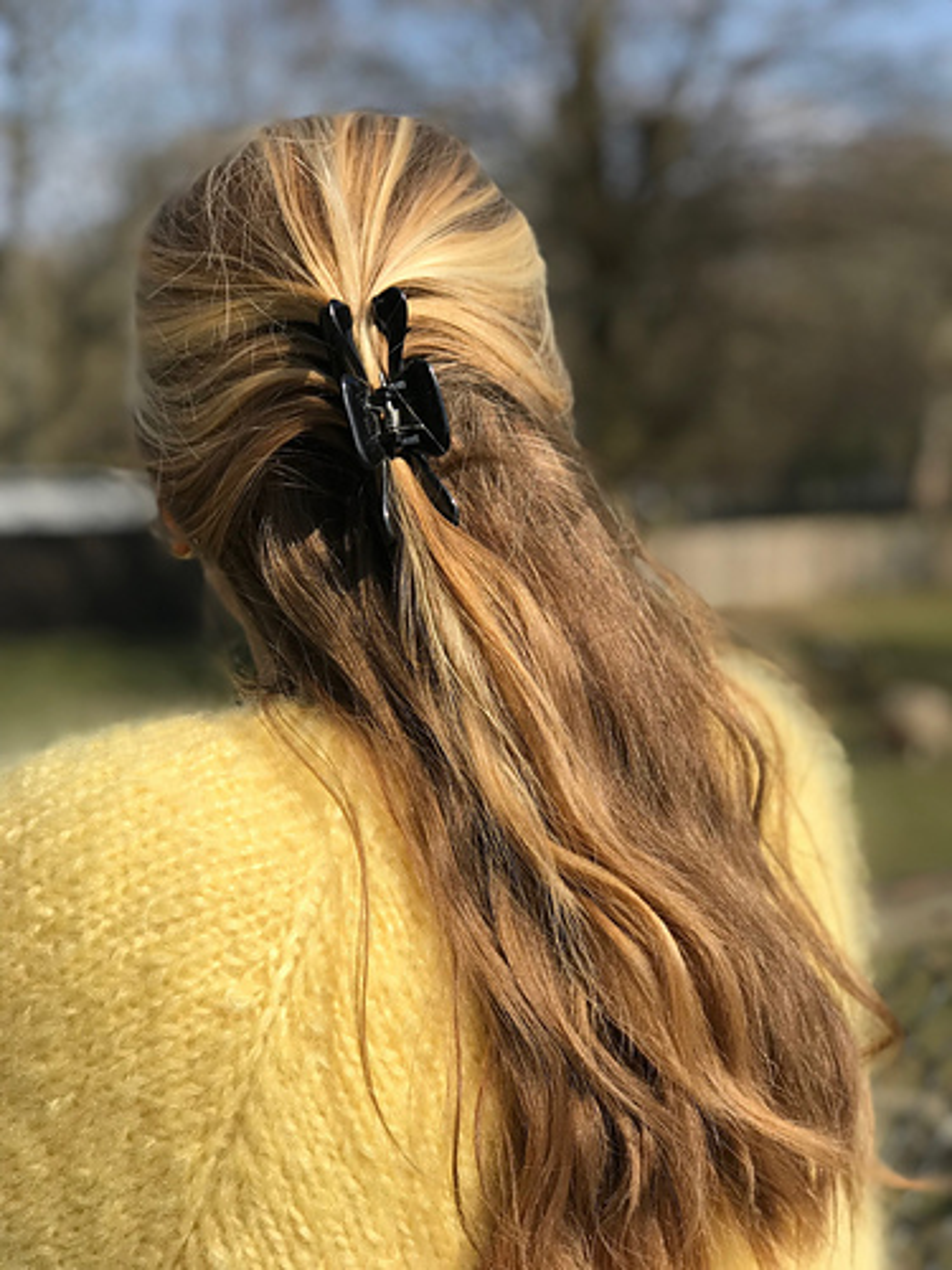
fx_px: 2090
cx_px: 476
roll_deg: -0.6
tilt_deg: -9.4
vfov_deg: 33.8
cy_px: 635
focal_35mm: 57
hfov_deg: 25.7
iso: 20
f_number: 2.8
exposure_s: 1/1212
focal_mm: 6.6
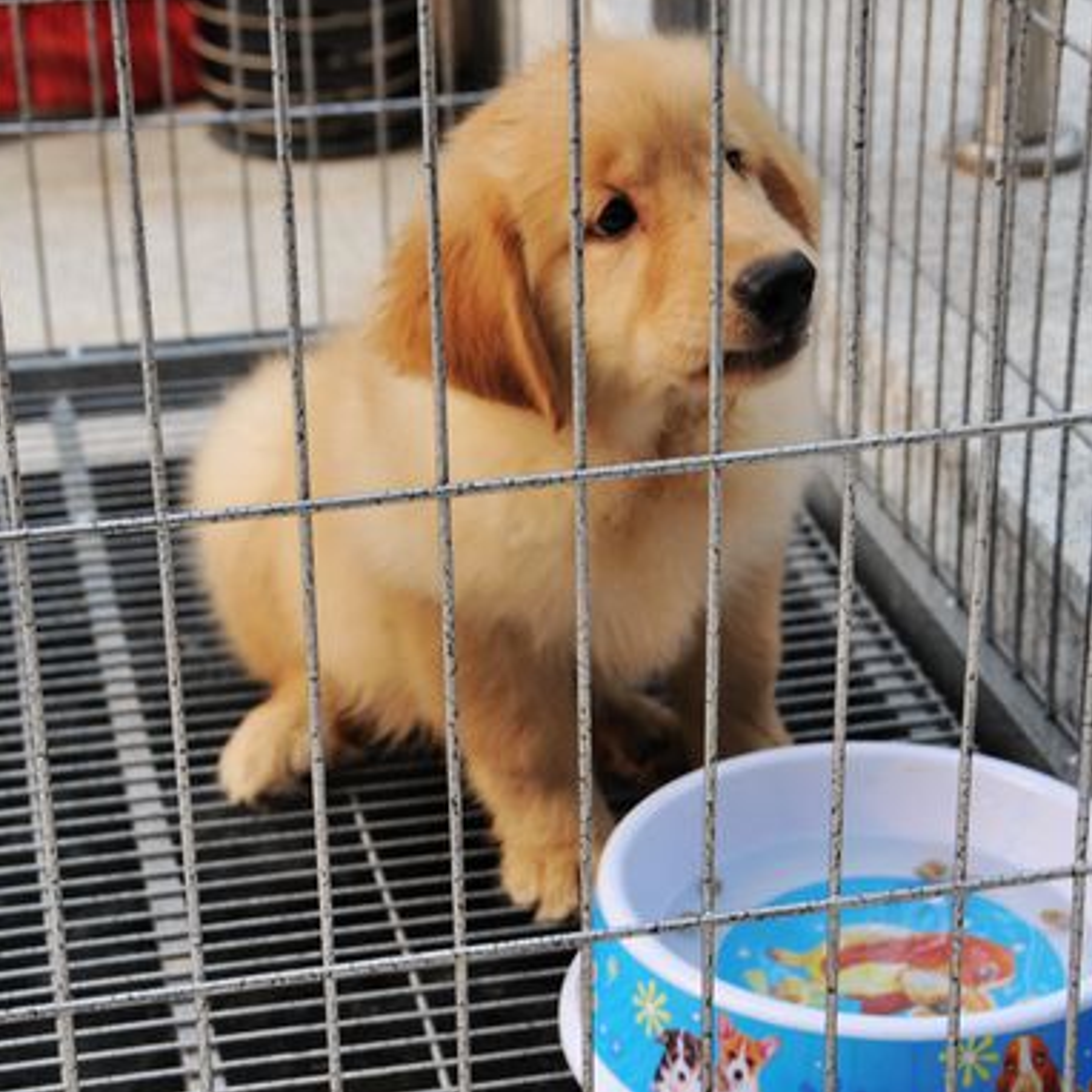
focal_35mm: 85
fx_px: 3034
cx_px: 460
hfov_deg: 20.4
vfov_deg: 20.4
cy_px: 545
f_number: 5.6
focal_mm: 44
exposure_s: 1/125
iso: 200
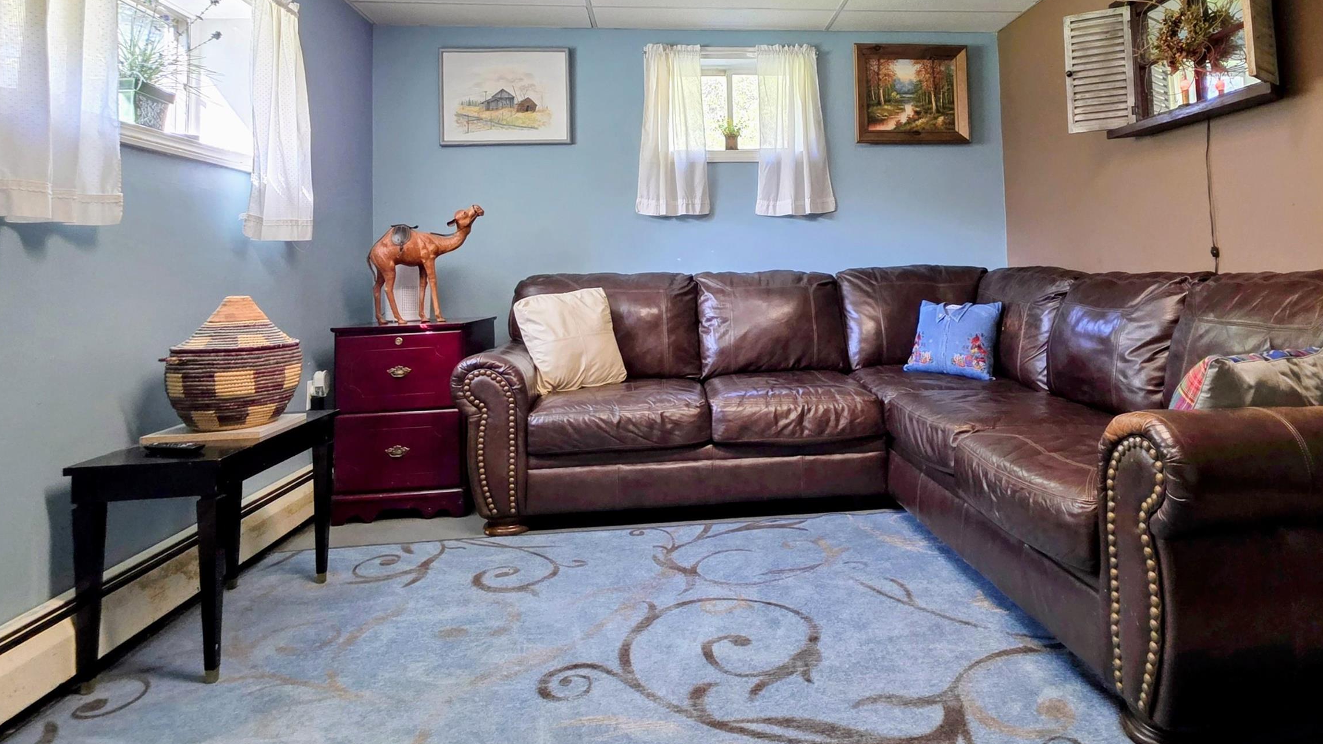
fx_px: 667
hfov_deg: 89.1
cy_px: 234
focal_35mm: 19
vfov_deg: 56.8
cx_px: 743
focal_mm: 2.2
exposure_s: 1/60
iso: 250
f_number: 1.9
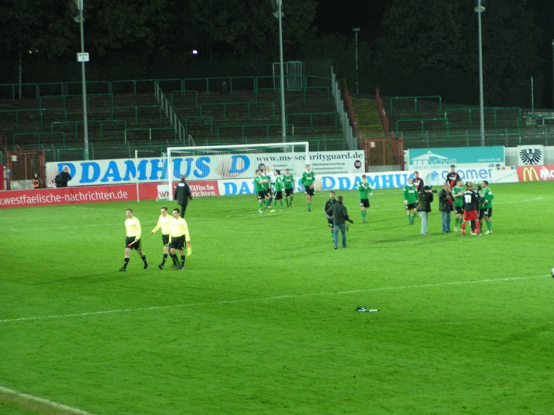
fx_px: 2289
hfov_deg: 13.8
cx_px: 277
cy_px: 208
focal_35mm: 143
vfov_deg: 10.4
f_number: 3.5
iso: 200
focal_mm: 21.9
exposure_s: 1/20
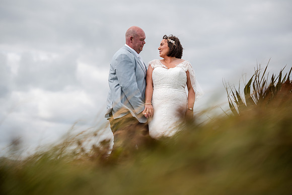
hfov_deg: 23.9
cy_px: 98
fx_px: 690
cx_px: 146
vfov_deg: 16.1
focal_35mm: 85
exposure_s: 1/3200
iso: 100
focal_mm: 85
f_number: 2.5
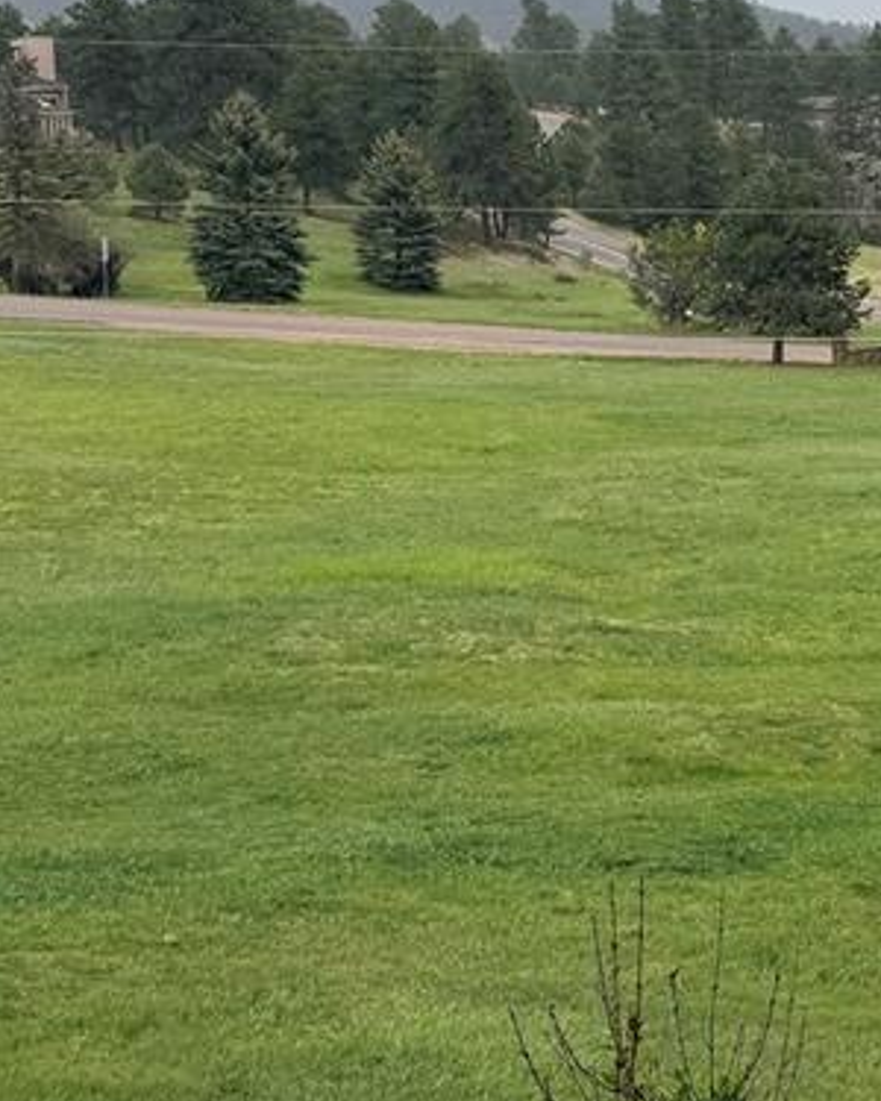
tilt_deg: -7.6
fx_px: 2444
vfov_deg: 25.3
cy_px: 382
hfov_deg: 19.8
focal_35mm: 75
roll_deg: +1.2
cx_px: 890
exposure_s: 1/5319
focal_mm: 6.76
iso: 80
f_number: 1.78
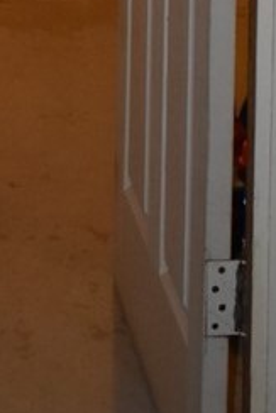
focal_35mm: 180
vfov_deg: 10.5
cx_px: 2
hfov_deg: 7.6
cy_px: -420
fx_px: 2069
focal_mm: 27
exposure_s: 1/125
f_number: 4
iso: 1250
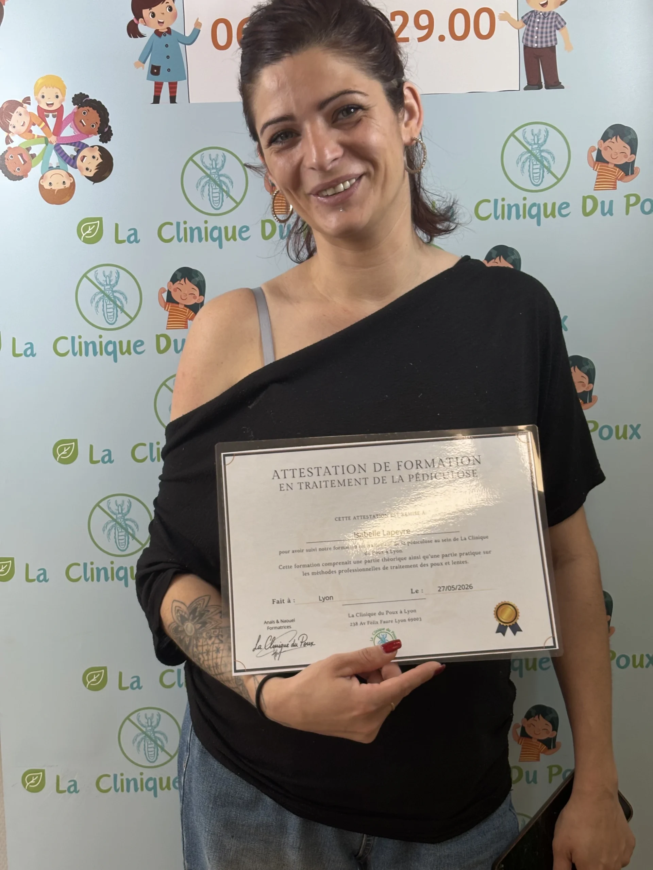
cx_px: 326
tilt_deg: -5.3
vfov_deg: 36.8
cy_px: 435
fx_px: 1308
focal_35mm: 52
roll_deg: +2.7
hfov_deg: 28.0
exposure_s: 1/100
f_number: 1.6
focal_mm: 5.96
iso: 50
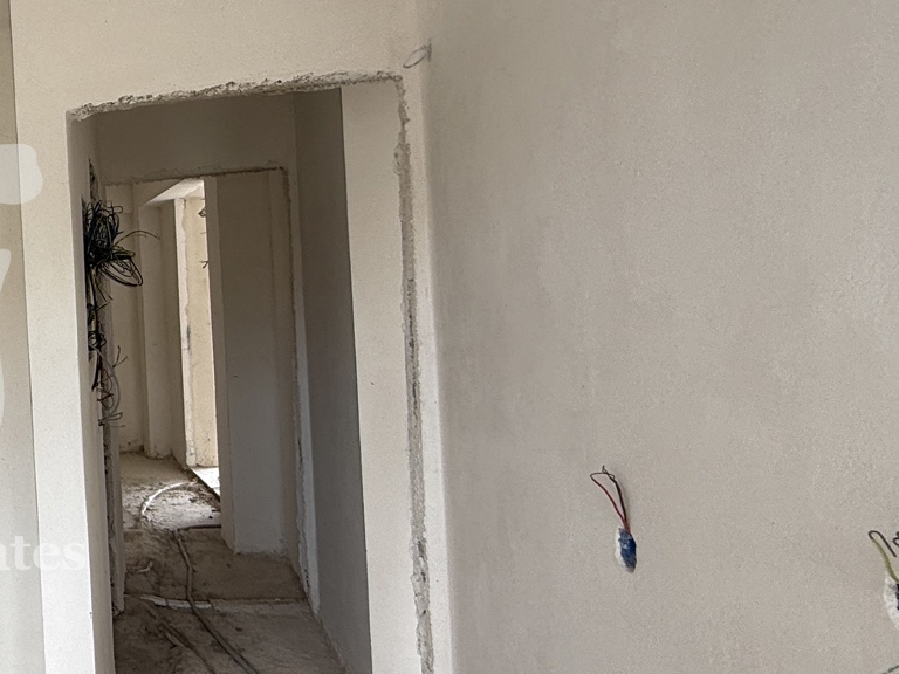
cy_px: 298
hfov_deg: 37.6
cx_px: -211
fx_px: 909
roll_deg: +3.4
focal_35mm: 35
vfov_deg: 40.6
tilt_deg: +0.2
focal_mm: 2.22
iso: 50
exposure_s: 1/225
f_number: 2.2
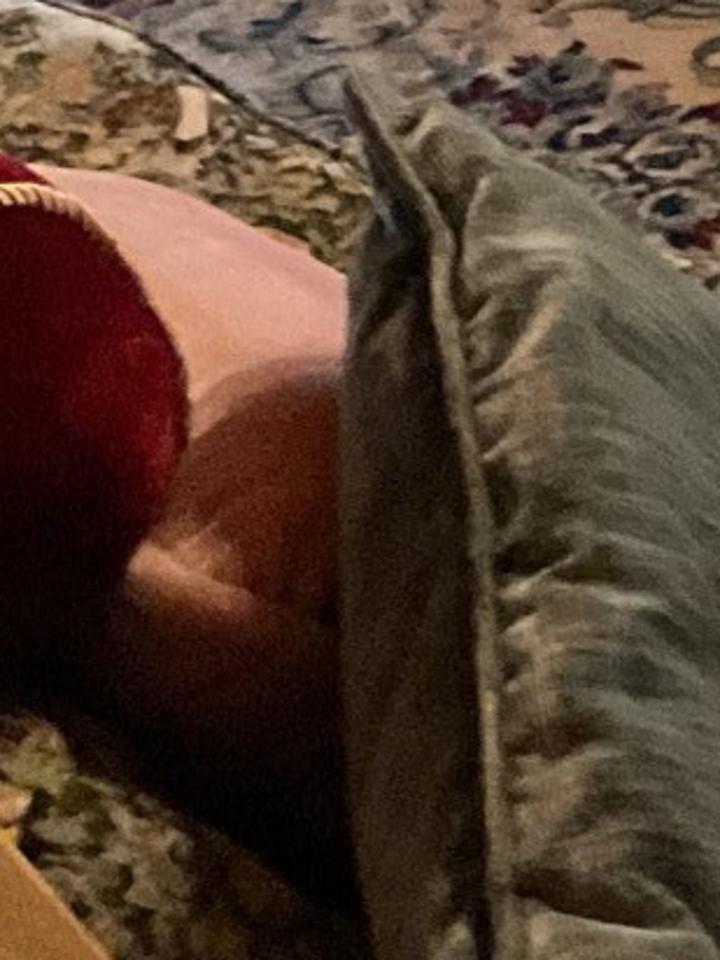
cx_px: 1517
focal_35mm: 135
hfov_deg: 10.0
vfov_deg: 12.4
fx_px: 3744
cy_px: -1130
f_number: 1.8
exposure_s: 1/30
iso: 500
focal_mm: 3
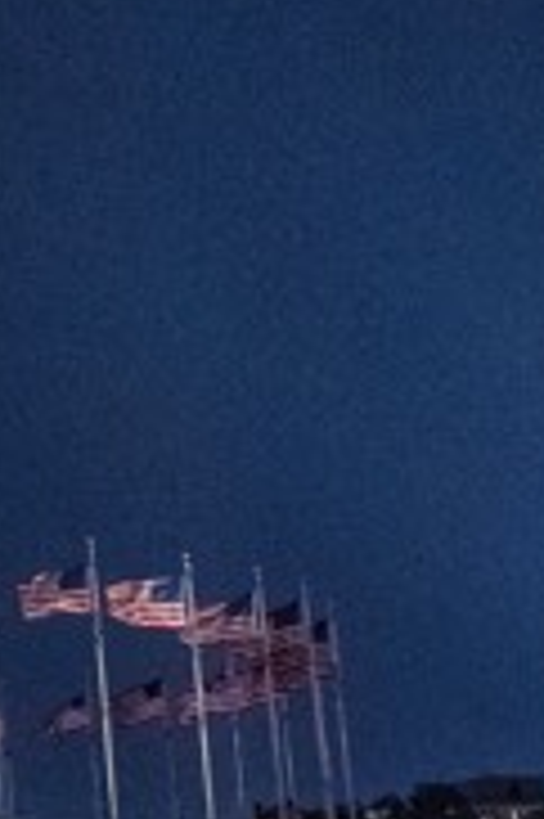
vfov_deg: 10.8
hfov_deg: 7.2
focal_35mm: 178
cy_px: -670
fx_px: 4042
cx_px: -746
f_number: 3.2
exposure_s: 1/20
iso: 1600
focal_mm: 24
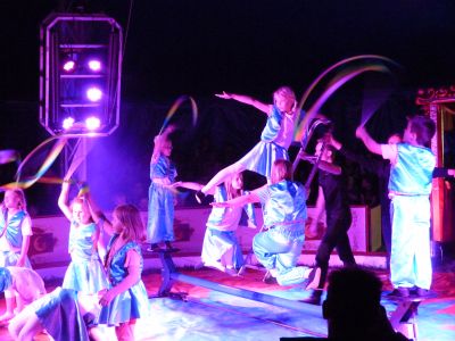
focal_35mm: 64
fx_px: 841
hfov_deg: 30.3
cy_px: 170
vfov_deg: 22.9
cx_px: 228
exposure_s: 1/25
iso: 800
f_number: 3.3
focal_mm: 11.6
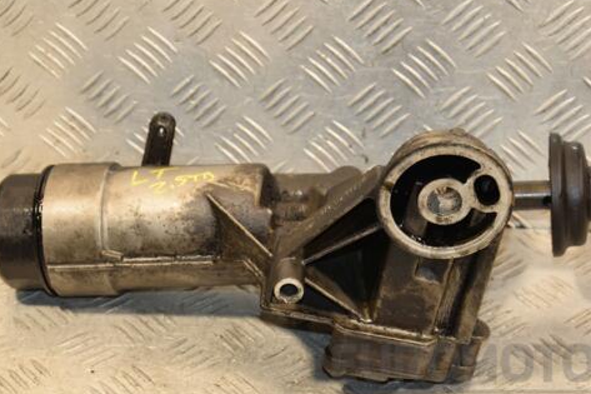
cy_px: 196
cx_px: 309
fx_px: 1625
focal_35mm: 99
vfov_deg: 13.8
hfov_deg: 20.6
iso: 800
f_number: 5
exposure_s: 1/125
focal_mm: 52
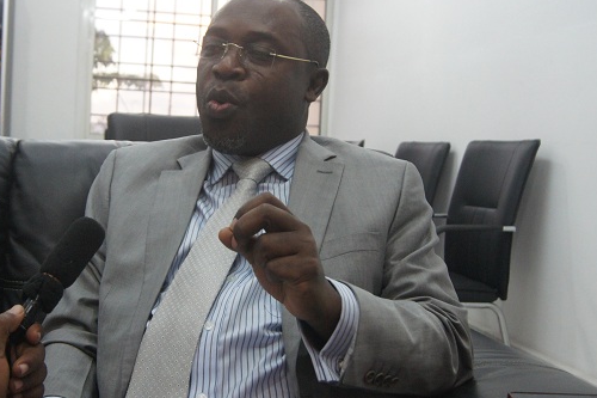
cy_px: 207
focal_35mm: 45
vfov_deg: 29.8
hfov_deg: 43.5
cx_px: 260
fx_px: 746
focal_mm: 20
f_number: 4
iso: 1600
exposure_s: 1/20
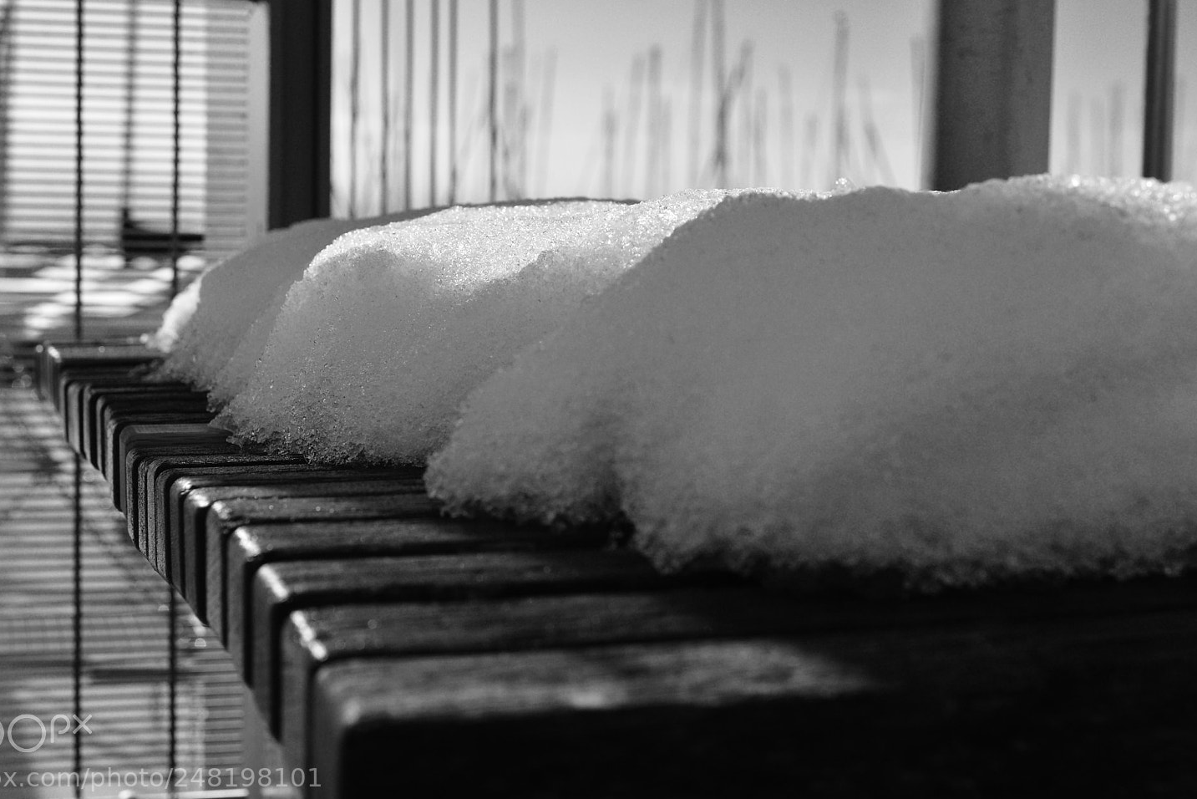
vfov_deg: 23.2
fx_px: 1947
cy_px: 399
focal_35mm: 59
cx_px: 553
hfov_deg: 34.2
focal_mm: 35
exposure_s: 1/1000
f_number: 5
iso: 125
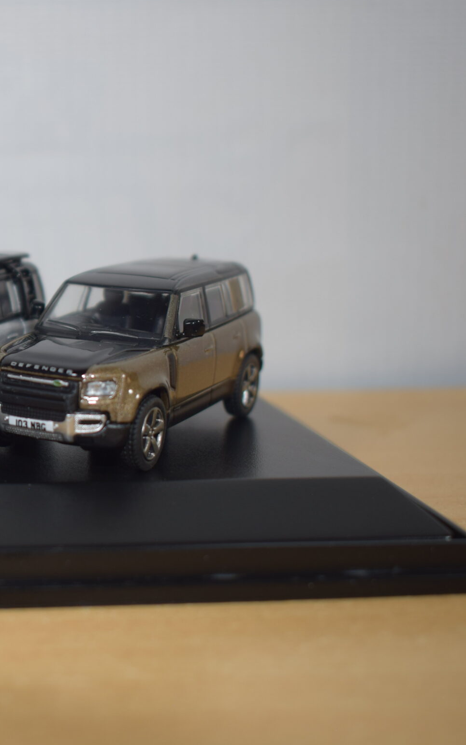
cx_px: -109
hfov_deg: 18.6
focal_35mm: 66
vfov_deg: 31.1
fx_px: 1341
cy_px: 348
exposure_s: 1/60
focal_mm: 26
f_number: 4
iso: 100
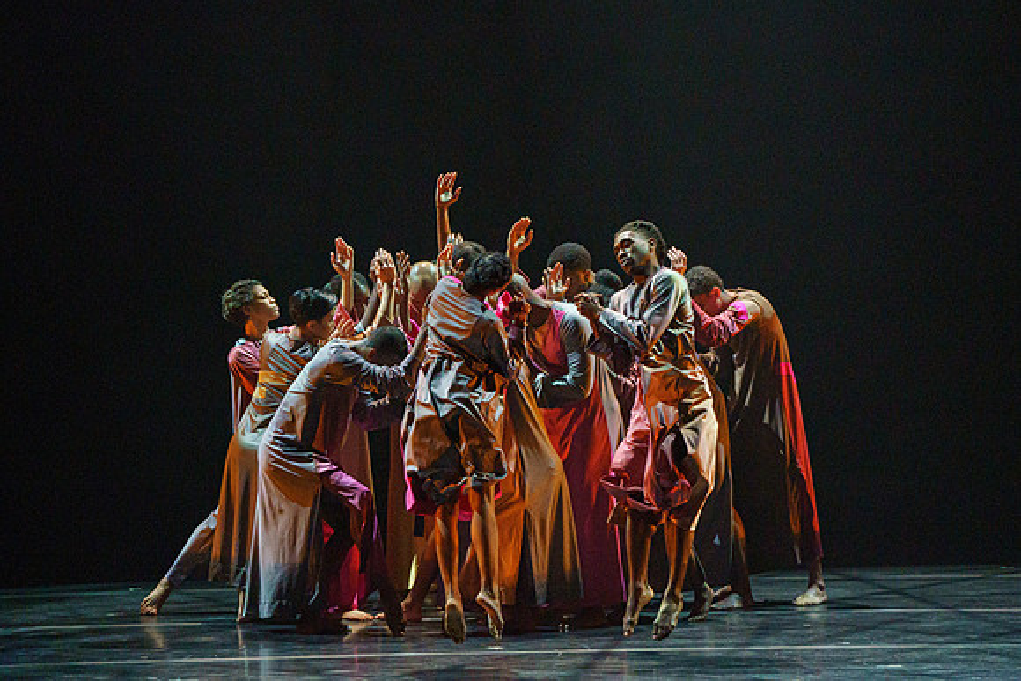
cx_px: 505
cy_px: 243
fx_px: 8453
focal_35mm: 298
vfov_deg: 4.6
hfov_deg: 6.9
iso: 6400
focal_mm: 226
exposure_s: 1/250
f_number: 5.6
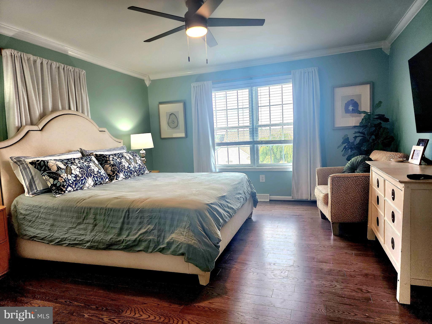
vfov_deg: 58.9
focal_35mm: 23
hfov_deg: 73.9
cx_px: 216
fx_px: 287
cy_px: 162
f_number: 1.8
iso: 125
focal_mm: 6.4
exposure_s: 1/120
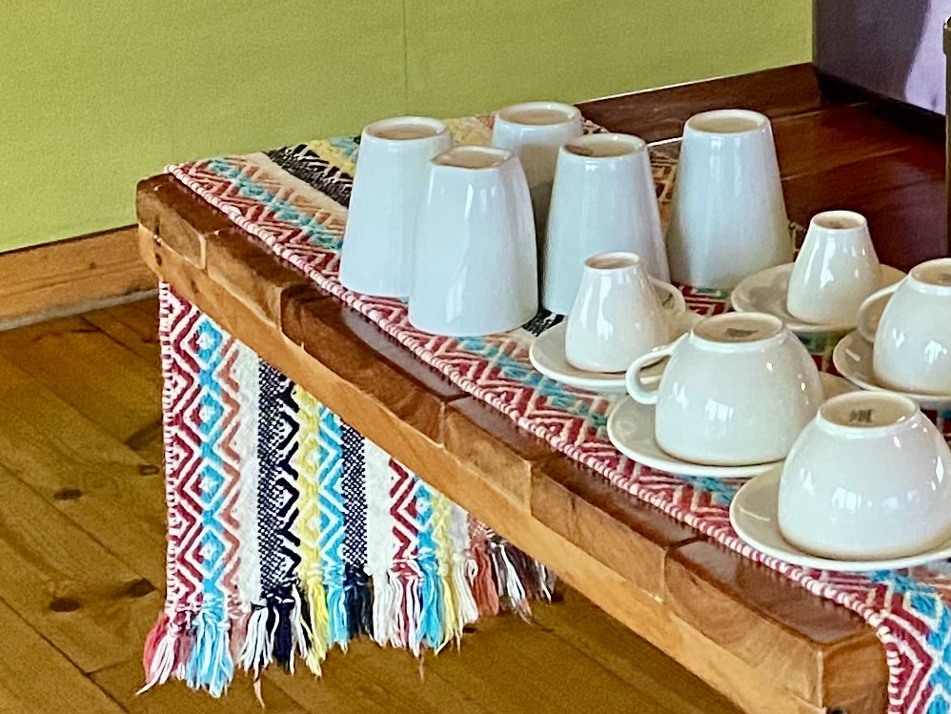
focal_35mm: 105
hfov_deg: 17.7
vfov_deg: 13.6
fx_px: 2885
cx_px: 1167
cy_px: -232
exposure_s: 1/25
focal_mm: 4.25
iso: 500
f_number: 1.8
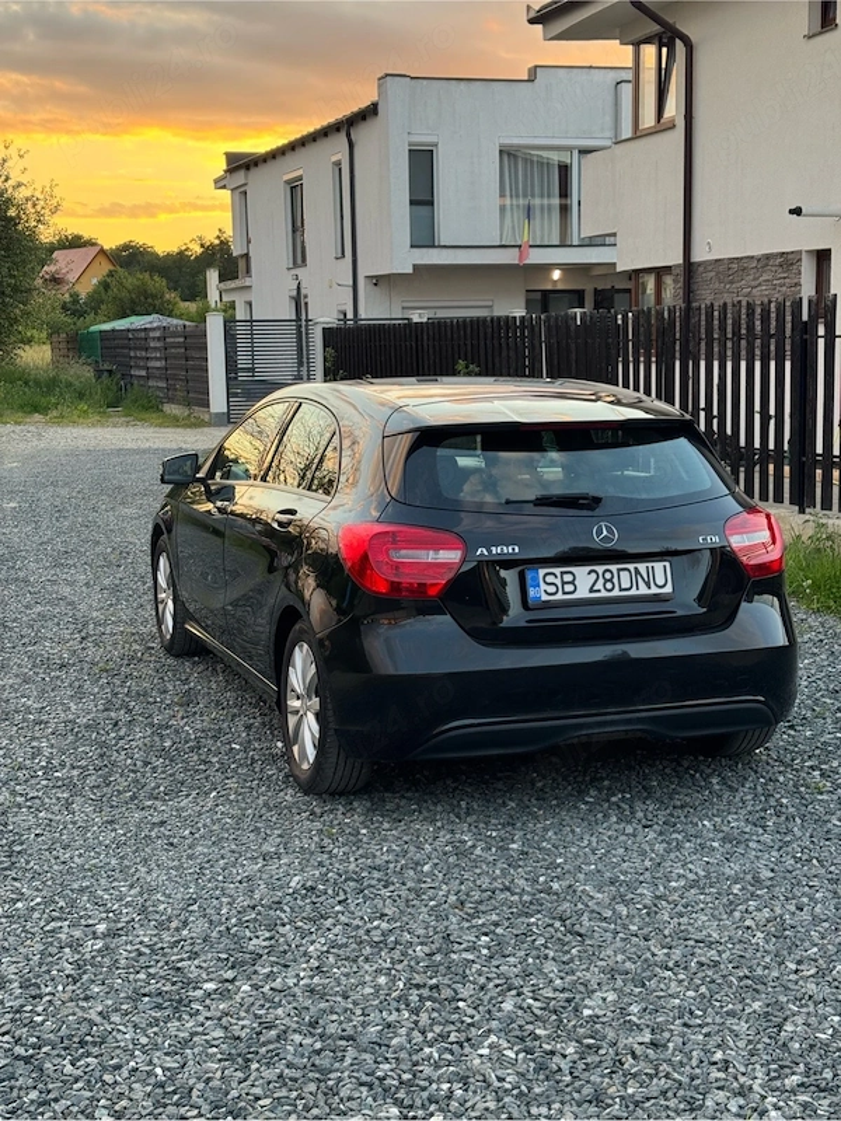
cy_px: 560
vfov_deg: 39.7
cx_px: 420
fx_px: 1555
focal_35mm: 48
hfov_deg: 30.3
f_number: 1.78
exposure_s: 1/152
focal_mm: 6.76
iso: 64
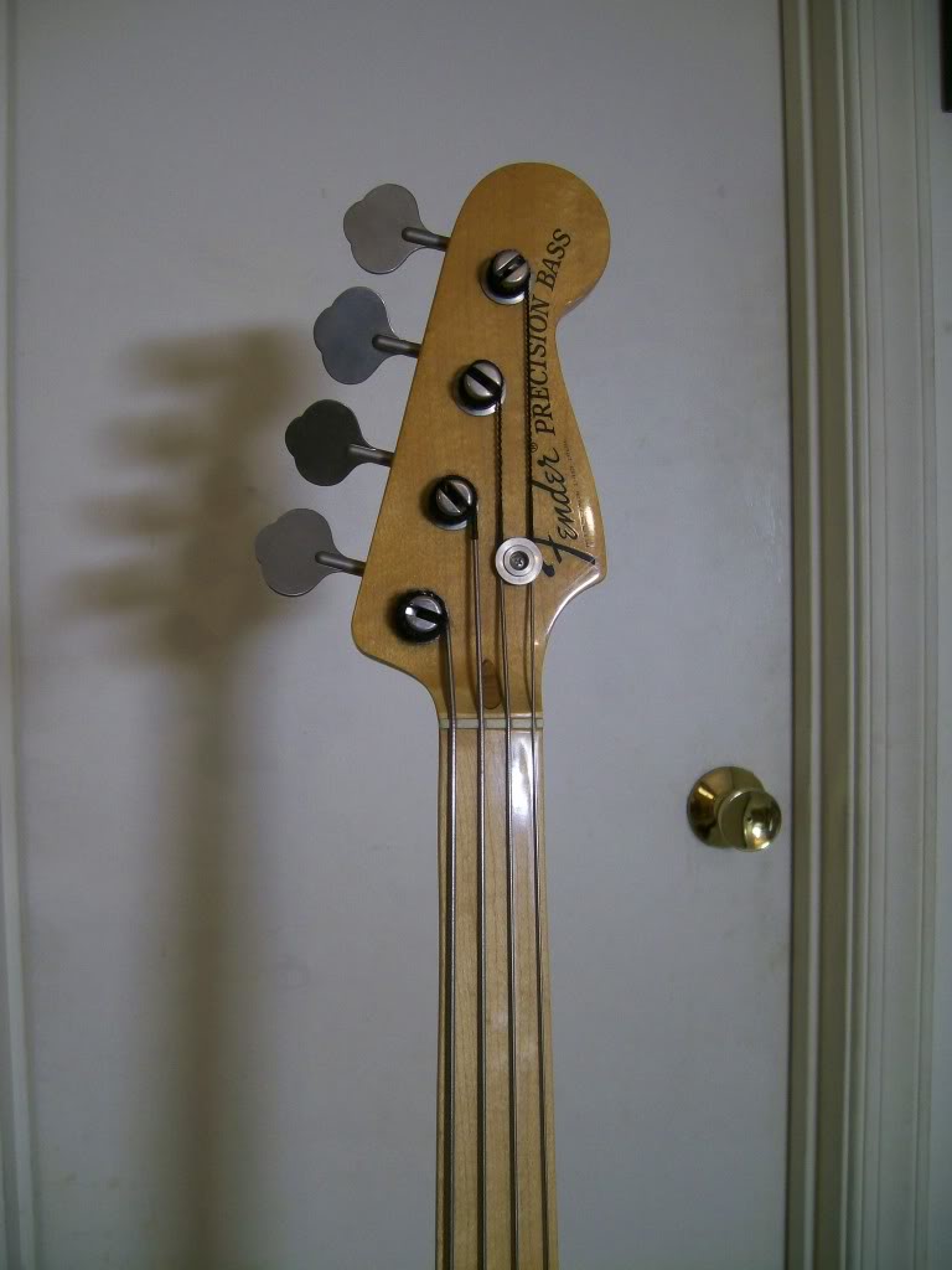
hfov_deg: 40.7
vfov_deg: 52.6
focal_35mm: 35
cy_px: 635
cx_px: 476
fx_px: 1283
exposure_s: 1/32
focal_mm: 5.8
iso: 135
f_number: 2.8
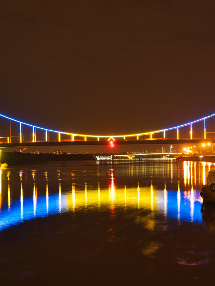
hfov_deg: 21.6
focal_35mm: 68
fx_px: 563
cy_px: 157
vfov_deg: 28.5
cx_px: 93
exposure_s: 10
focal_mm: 35
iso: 100
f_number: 5
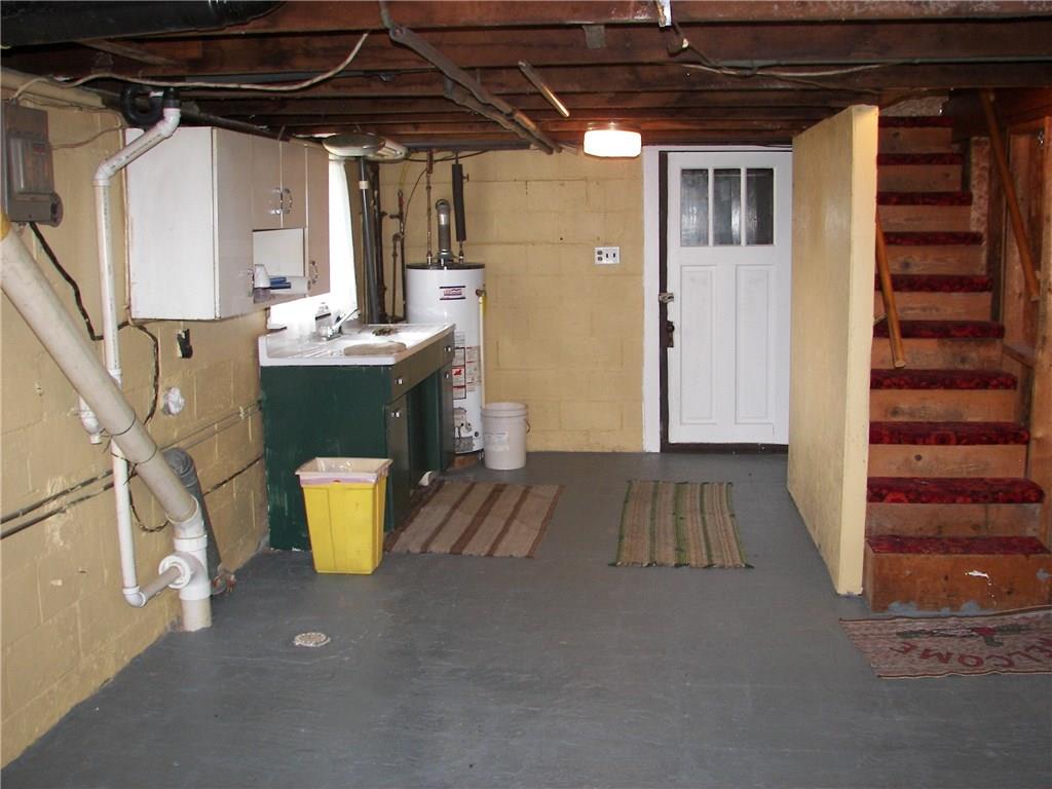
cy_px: 394
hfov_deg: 51.4
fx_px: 1094
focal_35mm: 36
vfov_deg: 39.7
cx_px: 526
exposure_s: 1/30
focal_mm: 6
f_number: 2.8
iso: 100
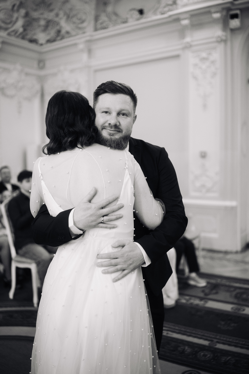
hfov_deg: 37.9
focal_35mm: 35
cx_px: 124
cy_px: 187
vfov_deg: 54.4
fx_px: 363
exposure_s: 1/640
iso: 1600
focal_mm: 35
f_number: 1.6
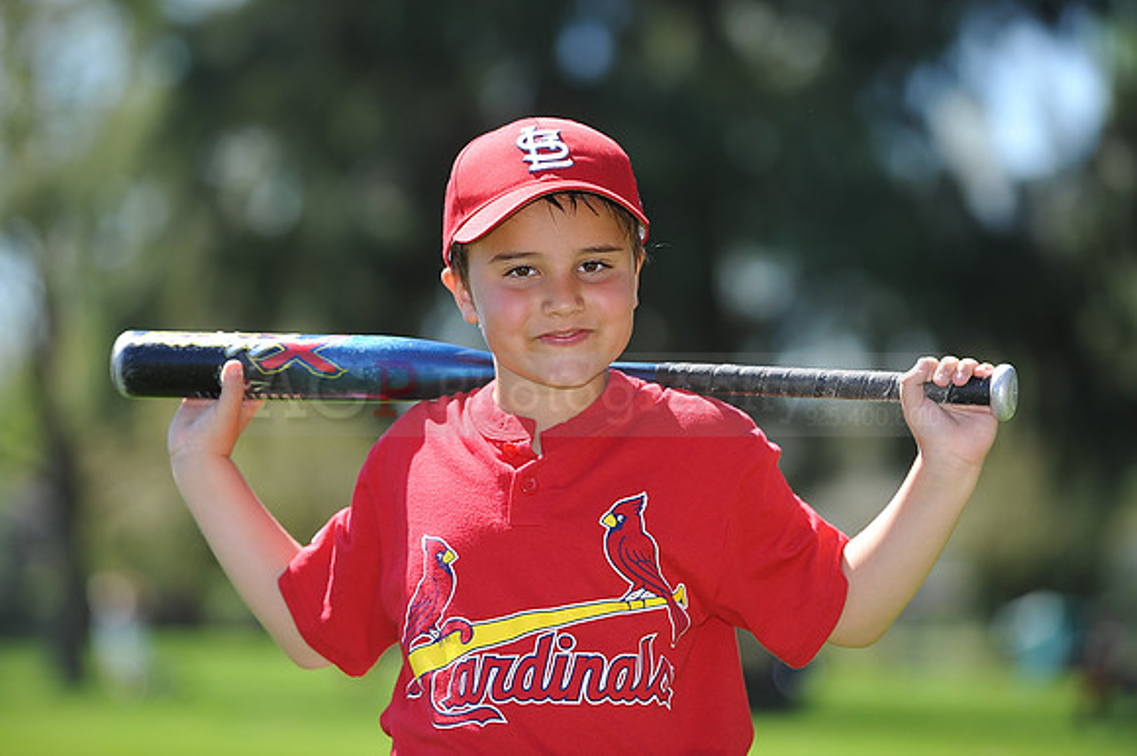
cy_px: 378
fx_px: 6313
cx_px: 568
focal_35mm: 200
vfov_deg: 6.9
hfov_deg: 10.3
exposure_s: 1/640
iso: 200
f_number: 4.5
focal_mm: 200
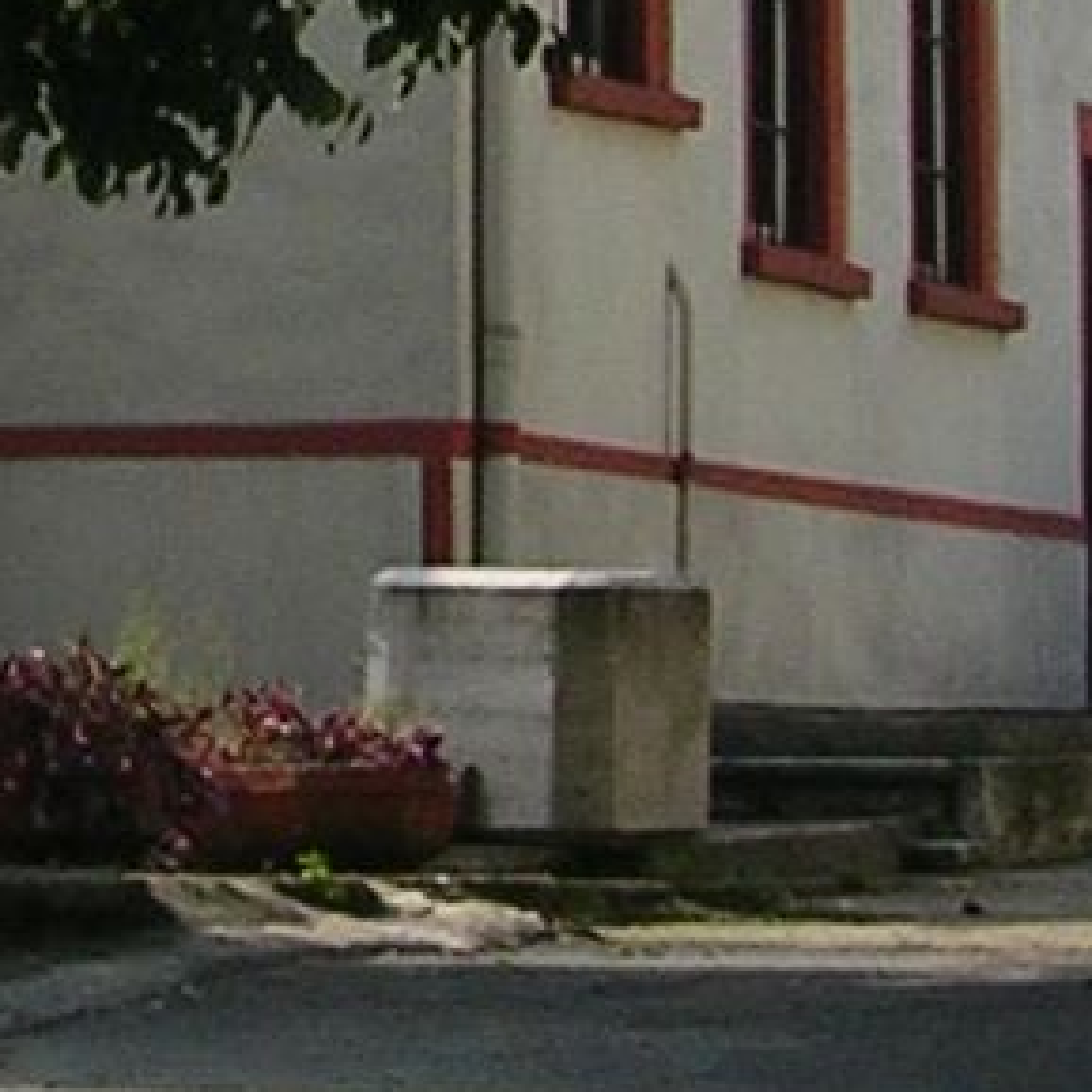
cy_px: -1047
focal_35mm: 301
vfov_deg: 5.7
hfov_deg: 5.7
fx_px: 10743
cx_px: -650
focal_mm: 7.8
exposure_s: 1/302
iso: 64
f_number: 4.8
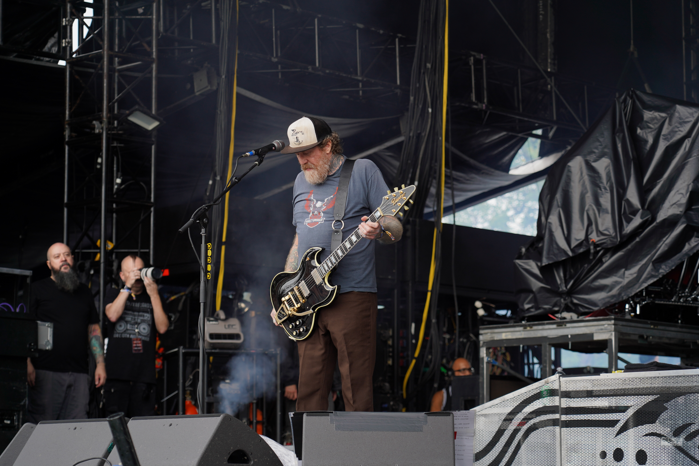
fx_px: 2039
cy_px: 233
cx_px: 350
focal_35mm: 105
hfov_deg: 19.5
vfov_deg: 13.0
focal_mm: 105
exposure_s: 1/160
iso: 100
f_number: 4.5
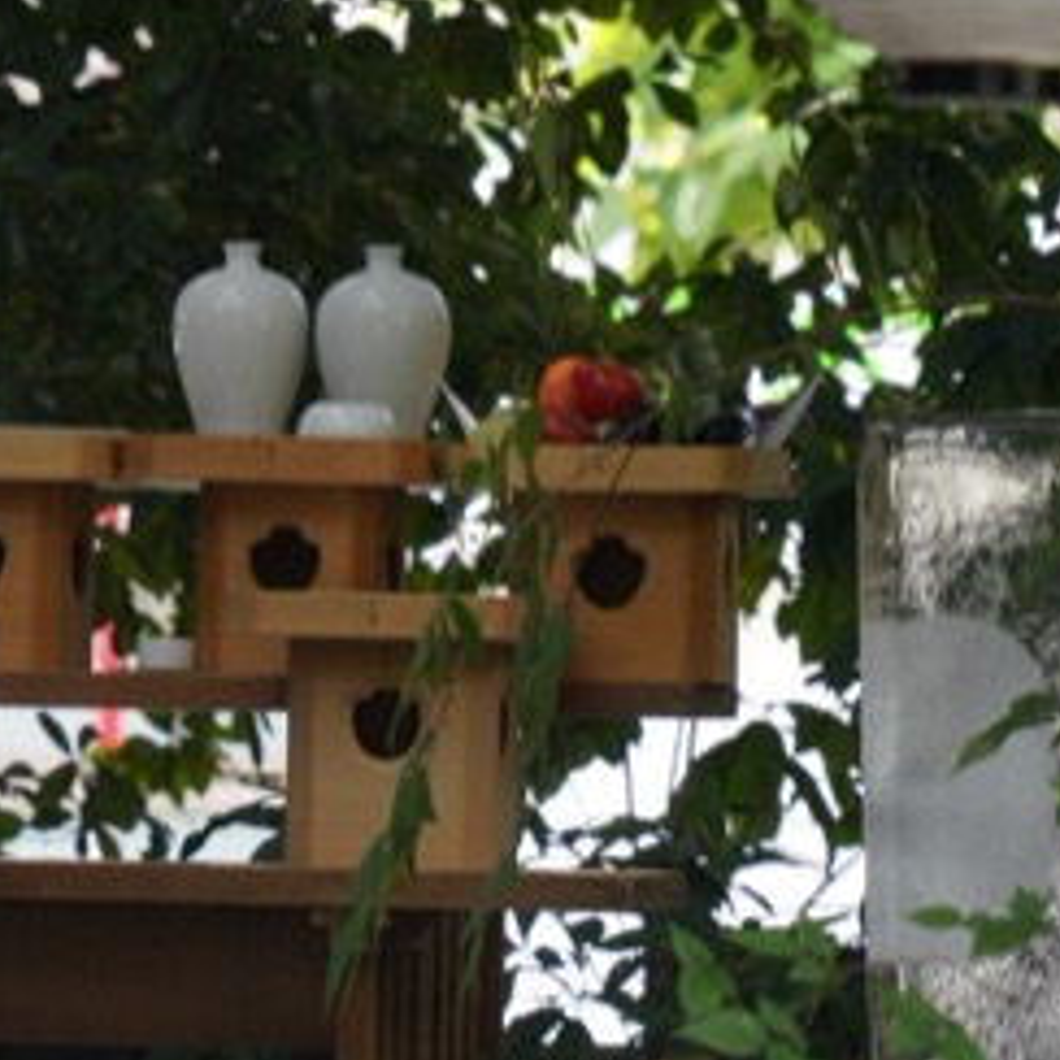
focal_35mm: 334
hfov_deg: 5.2
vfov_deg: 5.2
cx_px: 117
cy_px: 352
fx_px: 11571
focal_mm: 100
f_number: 5.6
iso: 2000
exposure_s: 1/320
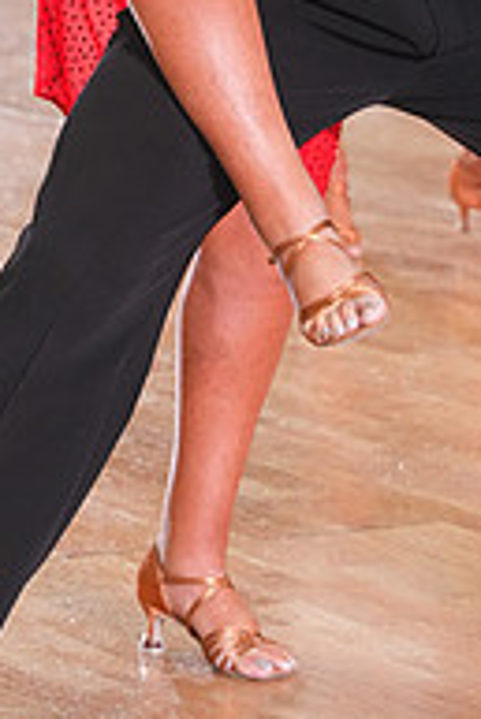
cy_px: -205
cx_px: 270
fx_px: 6561
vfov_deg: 6.2
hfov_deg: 4.2
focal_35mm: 328
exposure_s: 1/200
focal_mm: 109
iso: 3200
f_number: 5
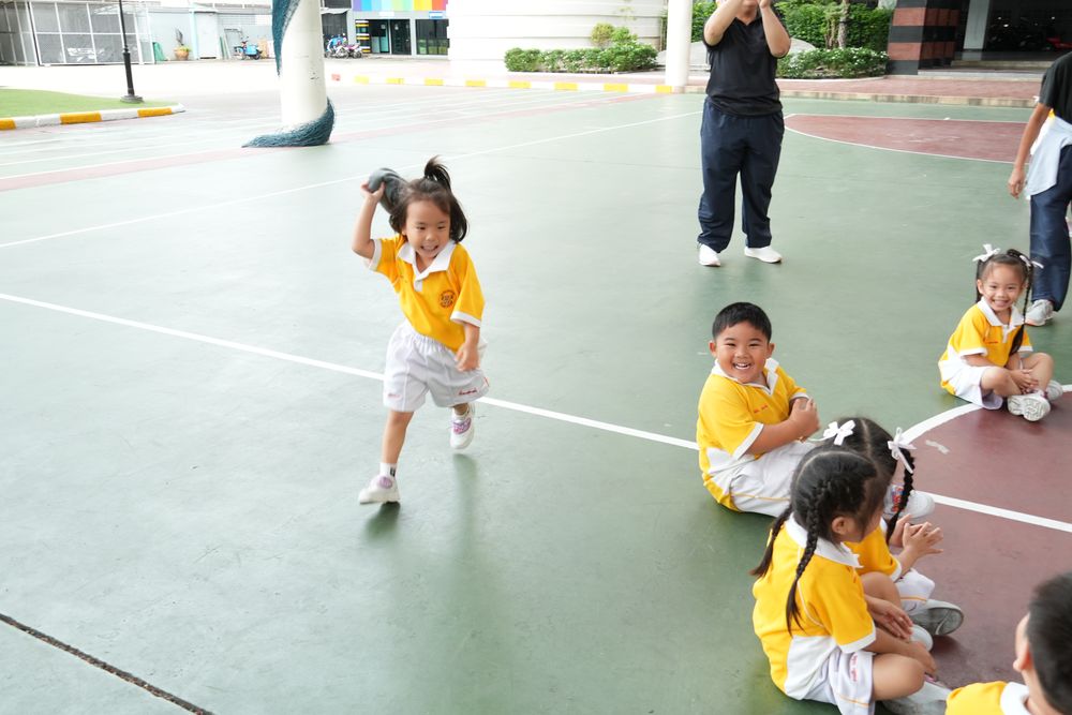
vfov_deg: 41.7
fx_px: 938
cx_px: 536
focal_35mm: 32
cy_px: 358
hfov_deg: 59.5
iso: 320
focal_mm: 21
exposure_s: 1/125
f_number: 4.5
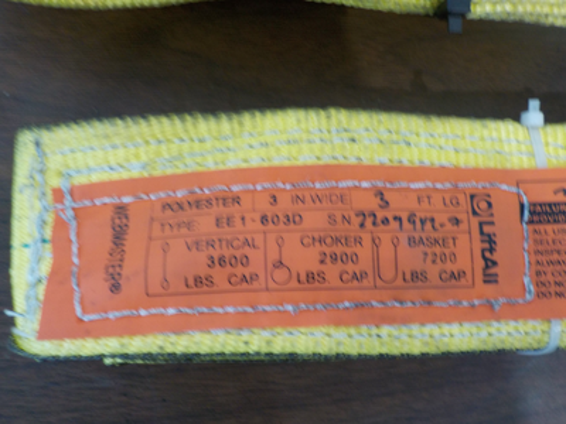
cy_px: 212
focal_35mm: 30
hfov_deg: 60.0
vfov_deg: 46.8
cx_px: 283
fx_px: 491
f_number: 3.3
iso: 180
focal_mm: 4.1
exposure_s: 1/30
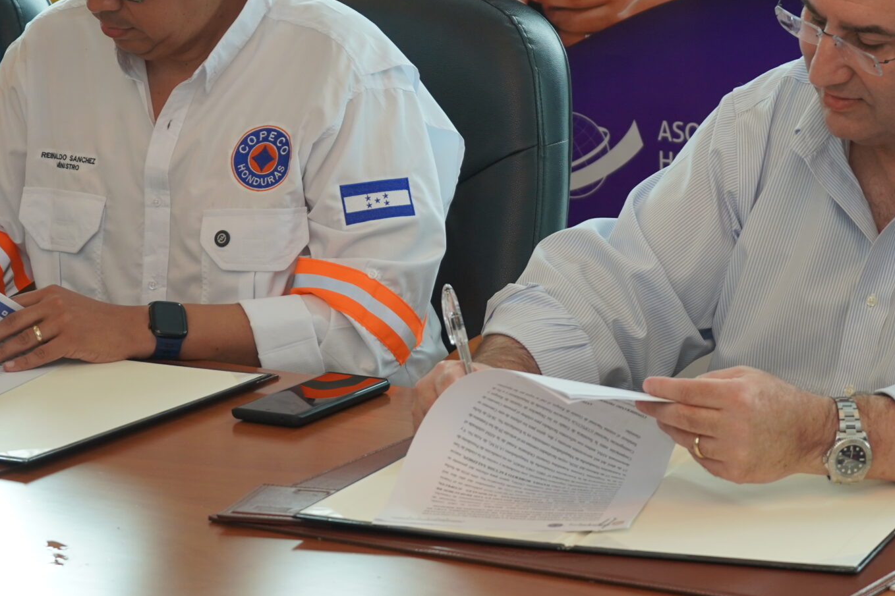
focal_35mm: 132
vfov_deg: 10.3
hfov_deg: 15.5
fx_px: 3281
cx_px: 527
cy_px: 96
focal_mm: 70
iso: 800
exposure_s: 1/160
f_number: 5.6
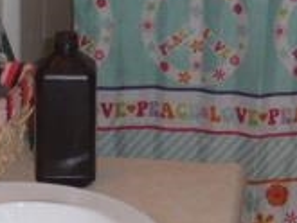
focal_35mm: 155
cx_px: 211
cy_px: 86
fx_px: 1331
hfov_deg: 12.7
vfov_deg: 9.6
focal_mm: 7.25
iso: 100
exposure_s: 1/40
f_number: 3.9
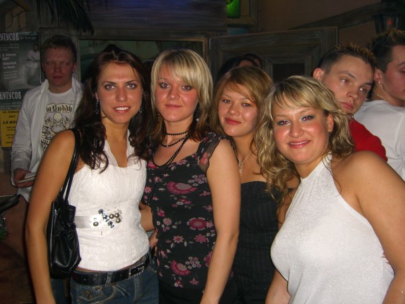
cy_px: 152
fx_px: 445
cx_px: 202
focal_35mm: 38
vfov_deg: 37.7
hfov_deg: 49.0
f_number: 2.8
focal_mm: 7.9
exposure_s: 1/60
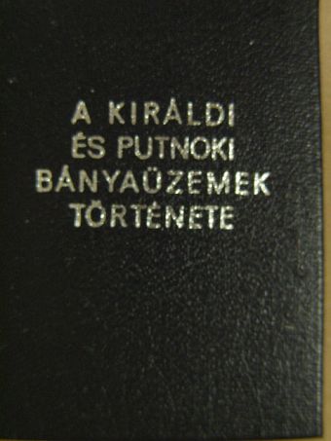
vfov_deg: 24.7
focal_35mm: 79
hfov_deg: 18.7
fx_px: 1007
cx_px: 166
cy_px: 220
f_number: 3.5
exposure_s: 1/15.2
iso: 200
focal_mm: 13.2
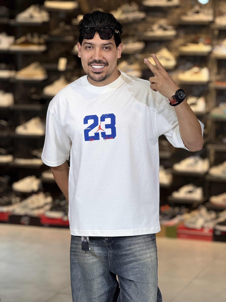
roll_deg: -1.8
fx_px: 1045
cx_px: 113
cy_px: 151
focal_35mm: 120
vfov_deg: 16.4
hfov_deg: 12.3
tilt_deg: -5.9
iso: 100
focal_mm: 15.66
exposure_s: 1/100
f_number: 2.8
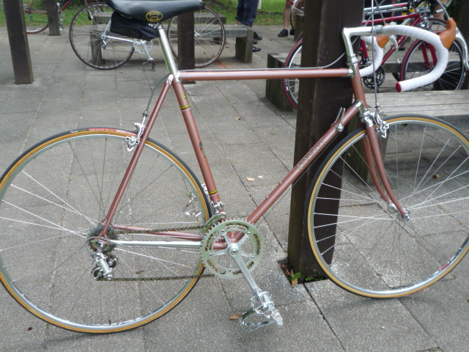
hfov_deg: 55.4
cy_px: 176
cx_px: 234
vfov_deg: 42.9
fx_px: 447
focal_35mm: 33
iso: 100
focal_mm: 4.4
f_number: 2.8
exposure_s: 1/400
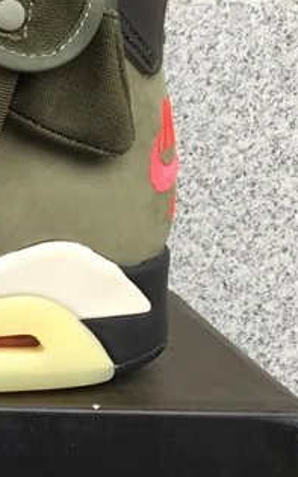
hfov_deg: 12.6
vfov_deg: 22.1
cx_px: -257
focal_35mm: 94
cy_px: 264
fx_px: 1221
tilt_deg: -13.6
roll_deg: -0.6
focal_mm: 3.3
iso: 32
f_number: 2.4
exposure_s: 1/50
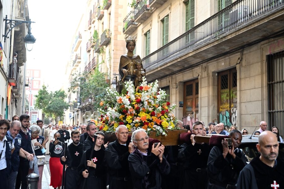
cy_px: 94
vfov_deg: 30.5
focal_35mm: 44
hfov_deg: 44.5
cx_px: 142
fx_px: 347
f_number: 3.5
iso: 800
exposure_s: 1/200
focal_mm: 44
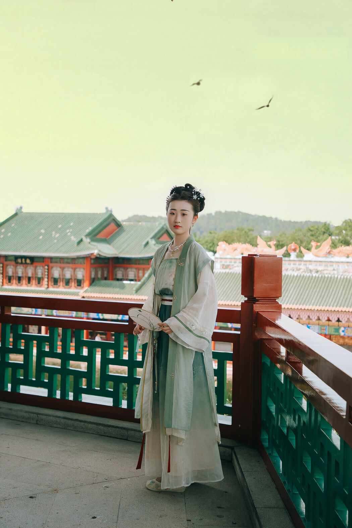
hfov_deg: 27.0
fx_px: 733
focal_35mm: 50
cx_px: 176
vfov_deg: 39.6
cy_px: 264
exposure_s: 1/200
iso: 100
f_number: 4
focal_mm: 50
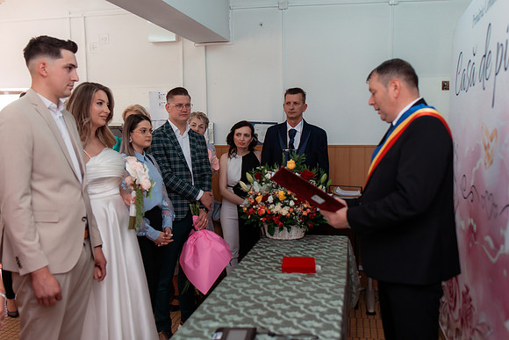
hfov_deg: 52.4
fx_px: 517
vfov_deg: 36.3
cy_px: 162
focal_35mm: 37
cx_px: 243
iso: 800
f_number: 2.8
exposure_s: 1/250
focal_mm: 35
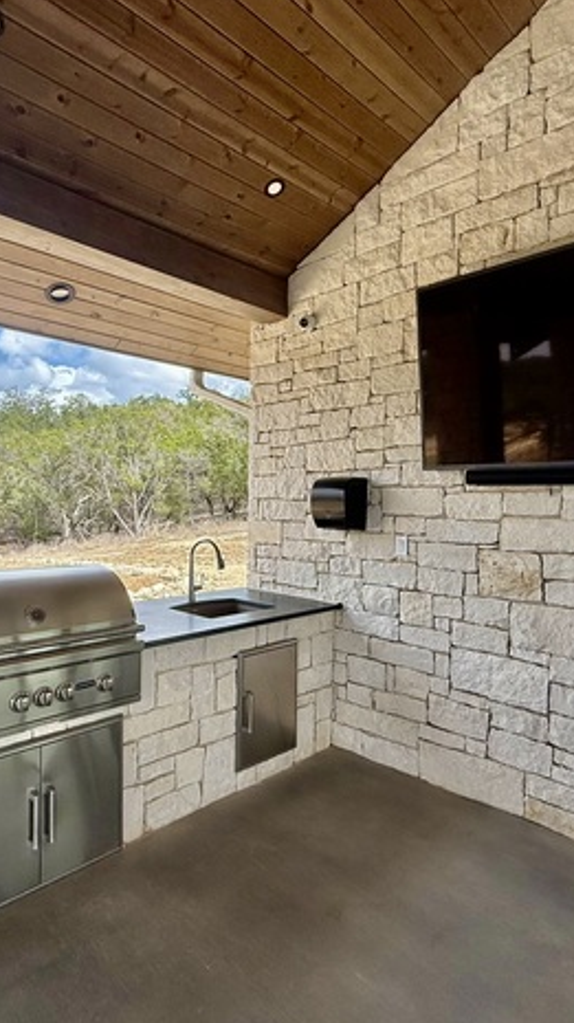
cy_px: 517
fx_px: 569
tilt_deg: -1.3
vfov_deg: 83.9
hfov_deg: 53.5
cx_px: 268
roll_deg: -0.2
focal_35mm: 21
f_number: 2.2
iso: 64
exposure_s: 1/679
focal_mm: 2.22
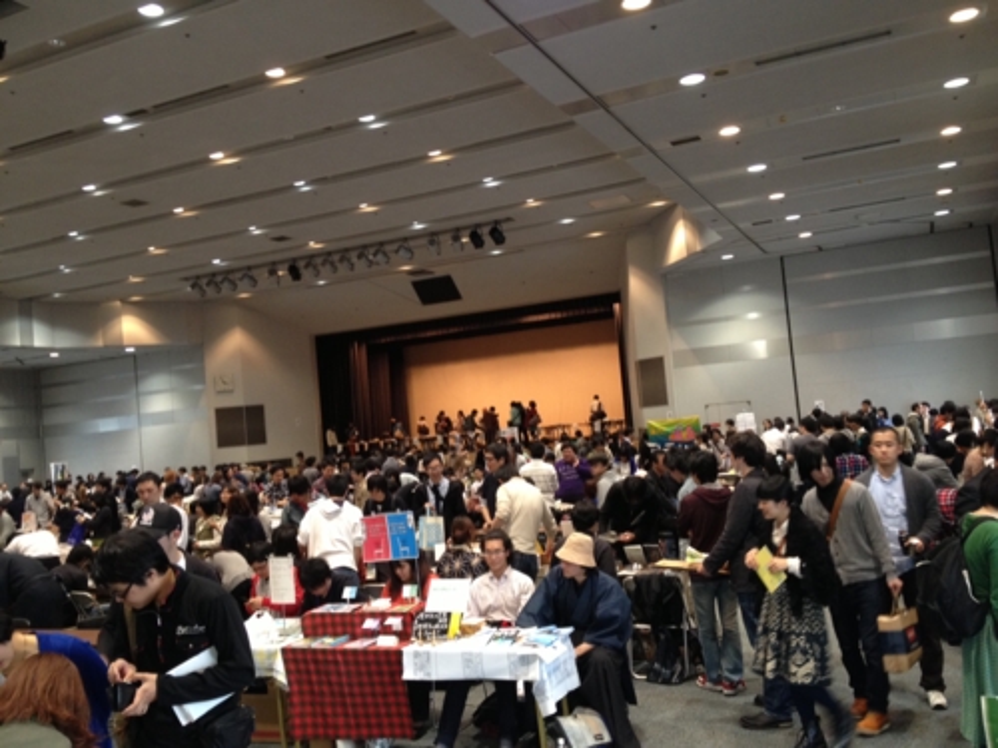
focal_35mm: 35
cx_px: 499
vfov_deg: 40.7
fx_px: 1009
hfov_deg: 52.6
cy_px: 374
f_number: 2.4
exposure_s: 1/20
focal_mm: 4.28
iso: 125
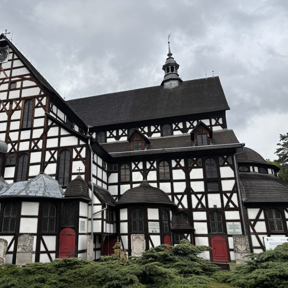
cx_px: 111
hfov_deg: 52.1
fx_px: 292
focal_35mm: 31
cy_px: 145
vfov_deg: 52.5
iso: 50
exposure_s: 1/3106
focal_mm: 5.96
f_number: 1.6
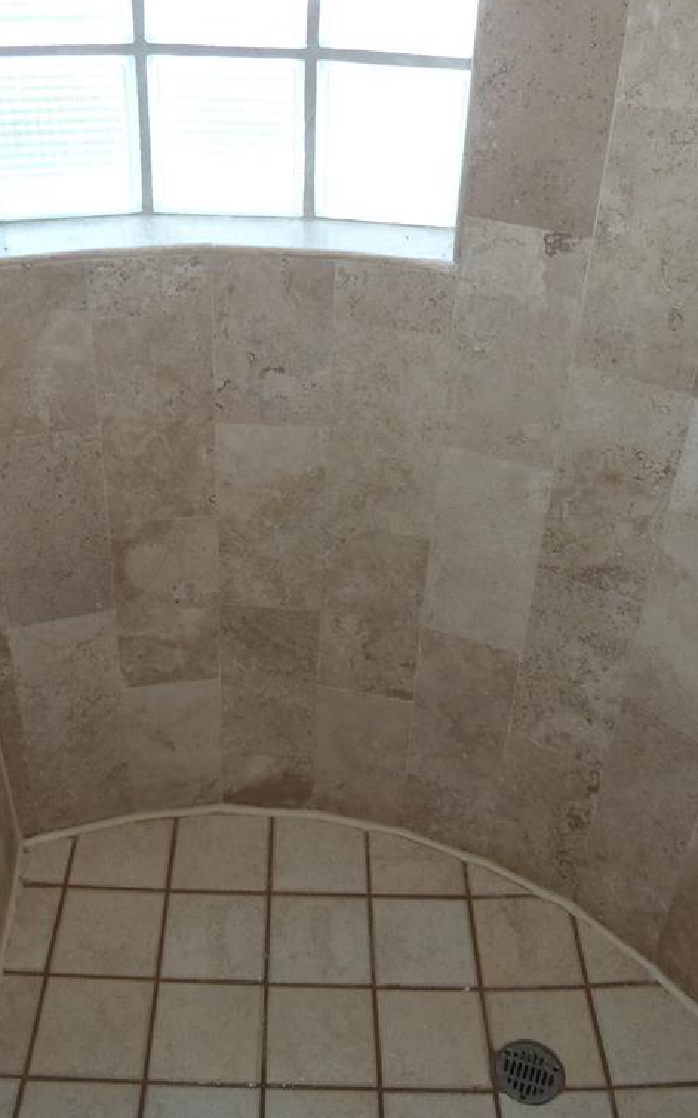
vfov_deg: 54.0
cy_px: 556
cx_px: 341
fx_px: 1096
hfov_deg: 35.3
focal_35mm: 36
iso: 100
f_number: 3.3
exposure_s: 1/30
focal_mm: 4.1
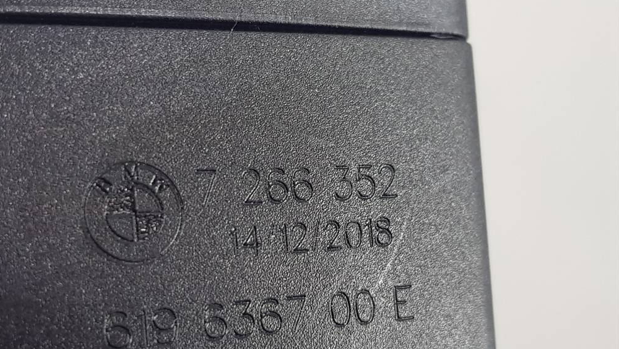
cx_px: 303
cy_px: 215
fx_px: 476
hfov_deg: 66.0
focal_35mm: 29
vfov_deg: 40.0
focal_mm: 4.2
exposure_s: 1/100
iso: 100
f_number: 1.7
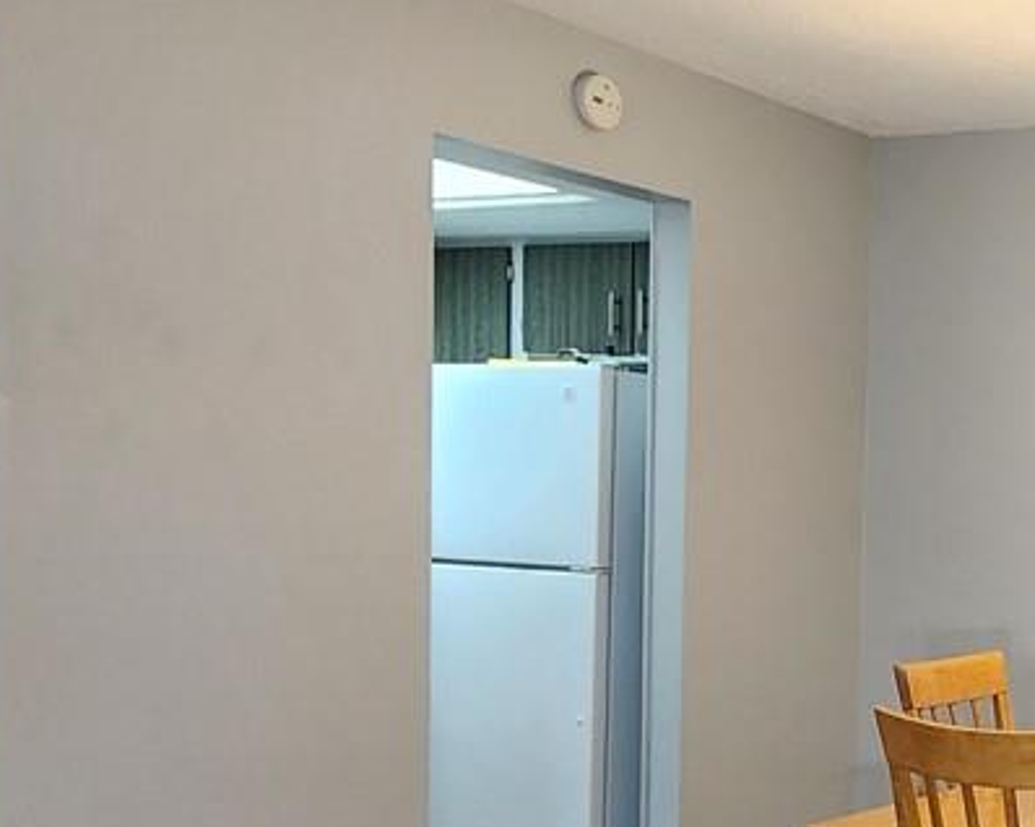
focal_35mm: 51
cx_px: 1222
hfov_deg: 31.2
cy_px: 575
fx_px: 1561
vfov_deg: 29.4
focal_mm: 2.2
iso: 200
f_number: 2.2
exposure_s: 1/60
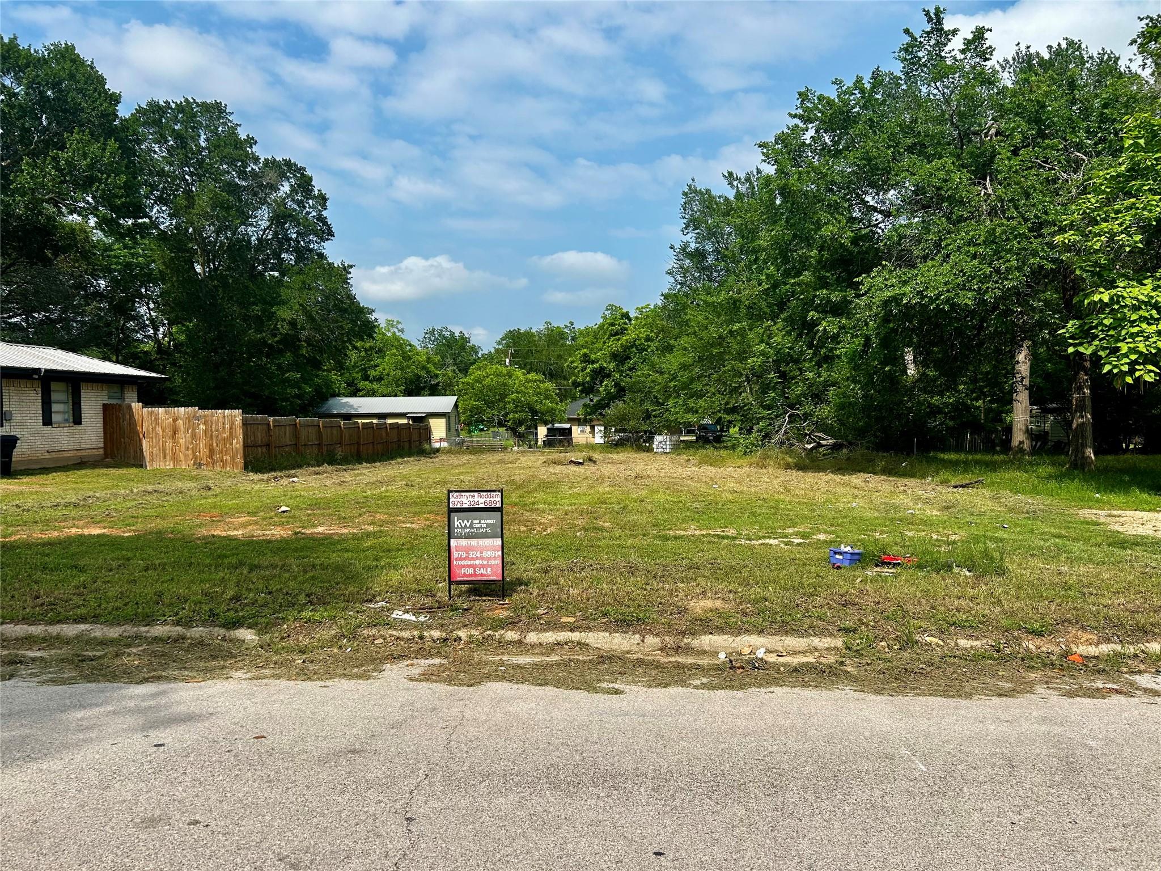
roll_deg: +1.9
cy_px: 436
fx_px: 872
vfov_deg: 53.1
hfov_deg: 67.3
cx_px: 580
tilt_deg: -3.5
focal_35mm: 26
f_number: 1.5
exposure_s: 1/4630
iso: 50
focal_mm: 5.7
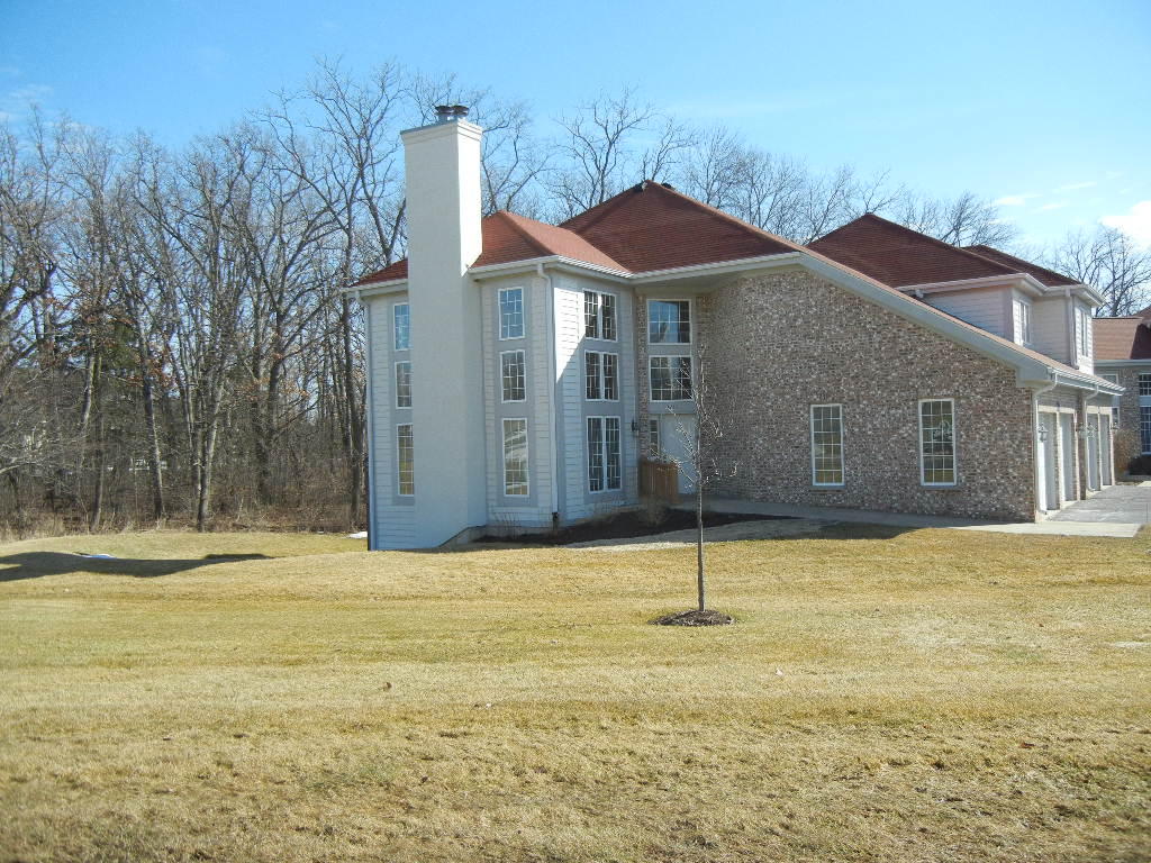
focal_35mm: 30
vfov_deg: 46.8
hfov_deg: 60.0
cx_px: 576
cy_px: 432
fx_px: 998
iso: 230
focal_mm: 5.4
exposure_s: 1/350
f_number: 7
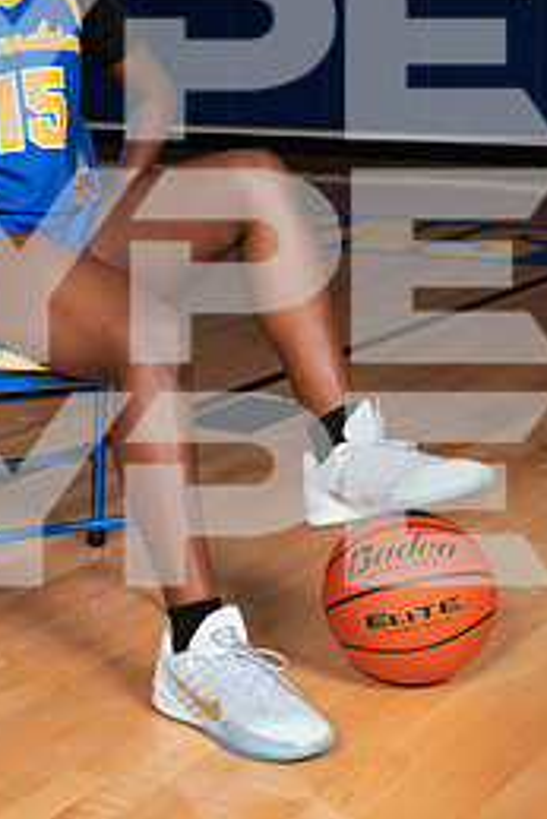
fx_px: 1821
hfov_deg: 16.9
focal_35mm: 80
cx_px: 95
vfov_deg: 25.2
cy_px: 269
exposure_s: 1/320
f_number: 7.1
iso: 500
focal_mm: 46
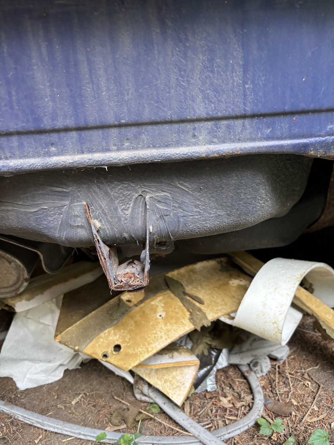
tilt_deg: -21.8
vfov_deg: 67.3
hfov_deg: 53.1
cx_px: 167
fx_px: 334
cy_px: 222
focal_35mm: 26
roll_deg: +0.9
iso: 400
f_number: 1.6
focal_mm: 5.96
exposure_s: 1/60
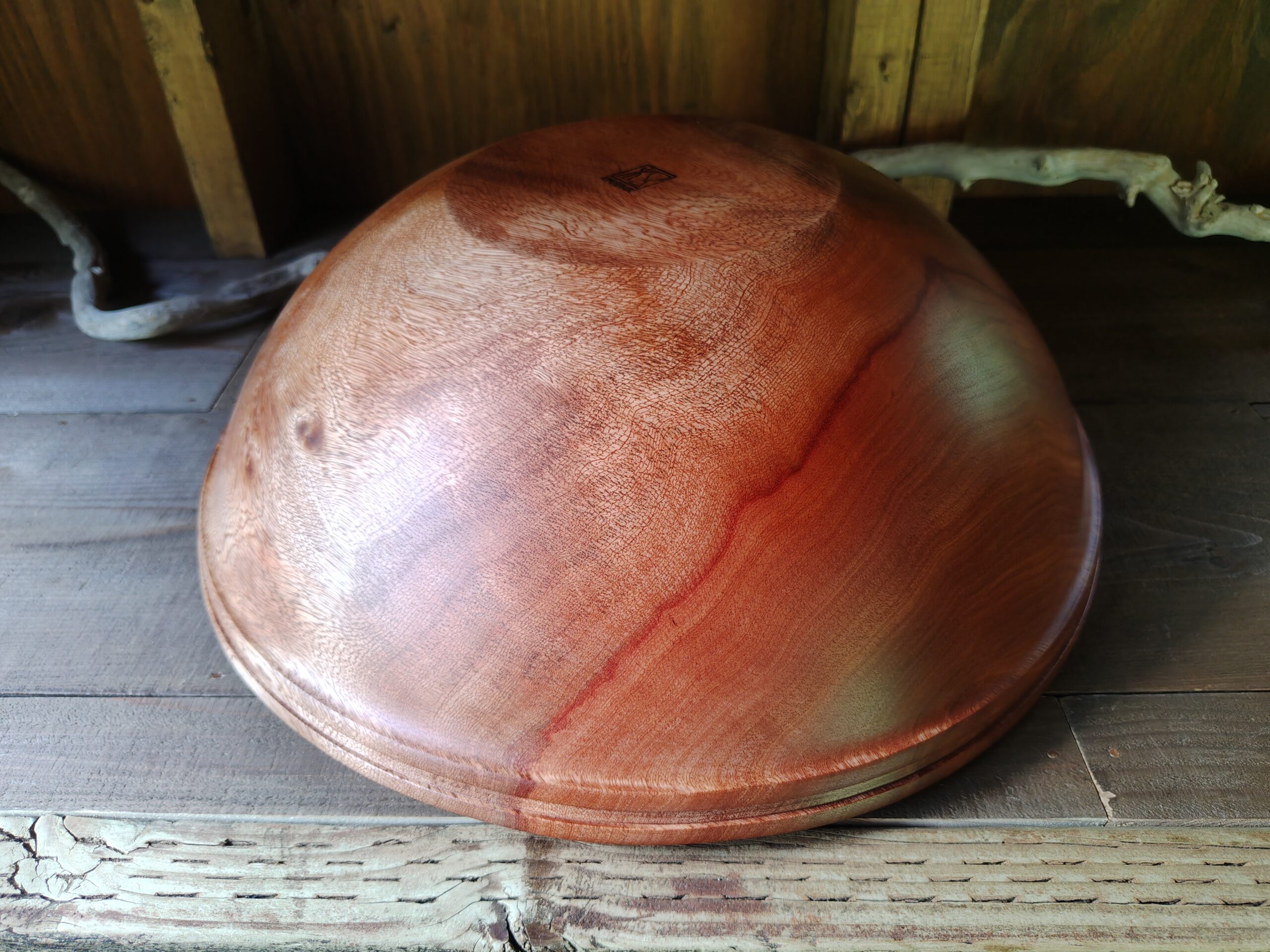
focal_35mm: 23
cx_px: 635
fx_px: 844
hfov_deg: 73.9
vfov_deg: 58.9
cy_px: 476
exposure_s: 1/120
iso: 335
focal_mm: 5.56
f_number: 1.88
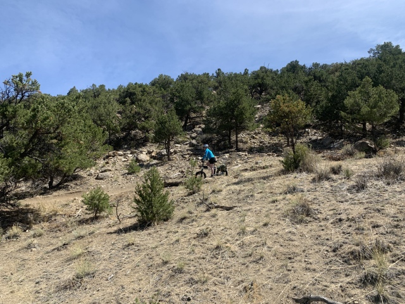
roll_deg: +0.2
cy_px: 152
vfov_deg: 53.1
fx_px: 304
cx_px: 202
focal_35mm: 26
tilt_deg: +10.2
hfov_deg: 67.3
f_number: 1.8
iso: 25
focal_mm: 4.25
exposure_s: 1/1634
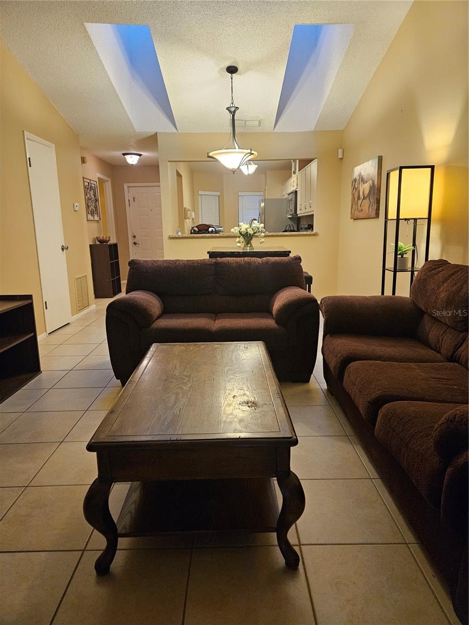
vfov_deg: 73.9
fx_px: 415
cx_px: 234
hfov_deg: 58.9
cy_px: 312
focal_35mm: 23
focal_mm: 5.4
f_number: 1.8
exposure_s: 1/60
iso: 500
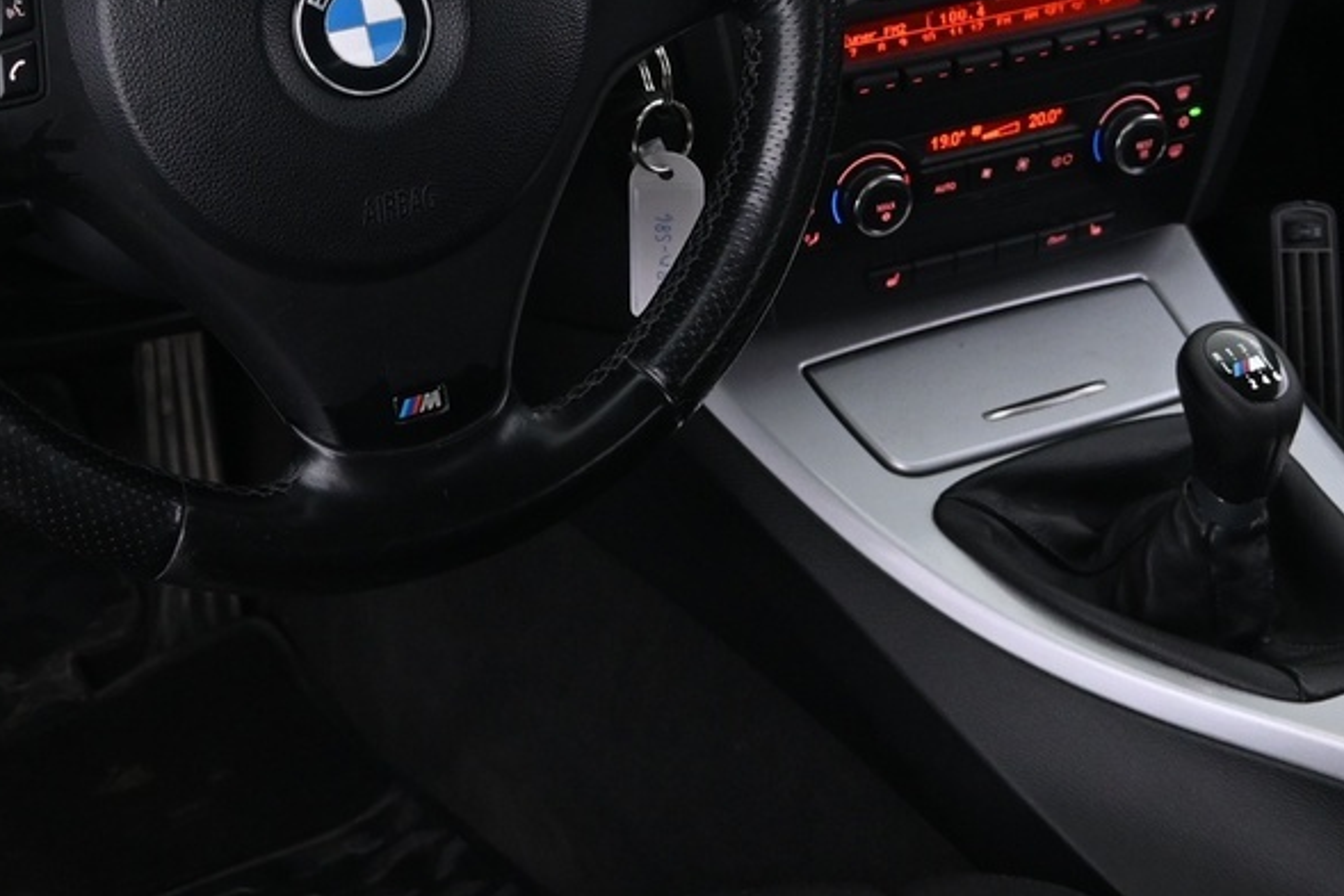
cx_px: 691
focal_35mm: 66
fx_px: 2464
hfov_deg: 30.5
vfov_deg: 20.3
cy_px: 105
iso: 1100
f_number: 3.5
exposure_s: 1/25
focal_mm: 16
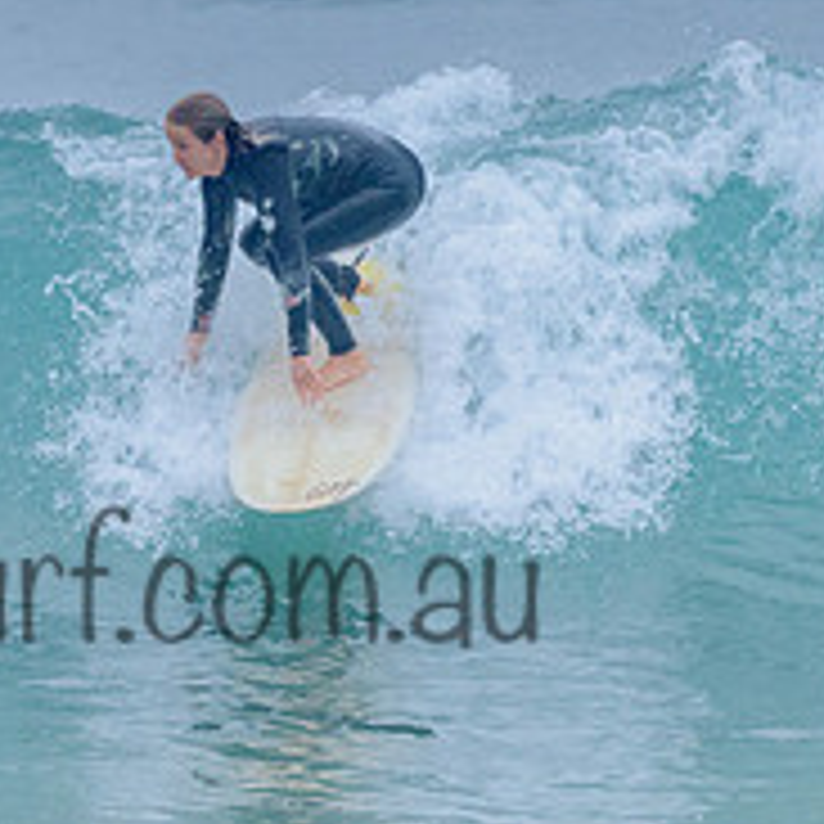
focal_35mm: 1653
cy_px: 341
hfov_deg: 1.1
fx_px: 44517
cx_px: 215
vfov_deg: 1.1
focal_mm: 500
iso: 1600
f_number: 5.6
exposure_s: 1/2000
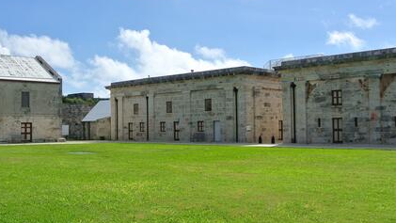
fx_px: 452
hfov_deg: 46.8
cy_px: 119
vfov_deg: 27.7
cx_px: 143
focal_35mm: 43
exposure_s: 1/1000
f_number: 5
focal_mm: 10
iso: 100
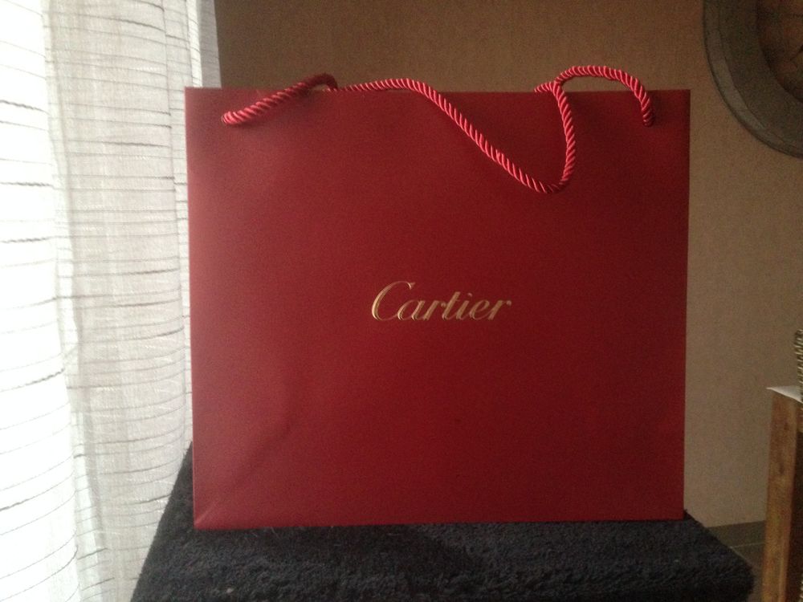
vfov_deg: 42.9
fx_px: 766
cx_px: 402
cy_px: 301
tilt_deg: -7.9
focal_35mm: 33
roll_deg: -0.1
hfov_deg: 55.4
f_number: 2.4
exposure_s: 1/15
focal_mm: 4.12
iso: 500
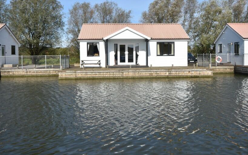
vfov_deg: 33.5
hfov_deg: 51.5
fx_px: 257
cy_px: 60
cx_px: 131
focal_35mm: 38
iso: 200
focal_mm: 20
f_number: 10
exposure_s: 1/400
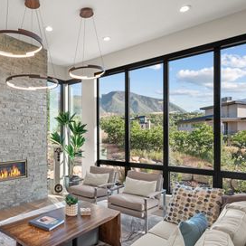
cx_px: 62
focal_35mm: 26
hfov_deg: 58.3
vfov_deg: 61.2
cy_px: 136
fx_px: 207
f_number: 8
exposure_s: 1/5
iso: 500
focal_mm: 16.5
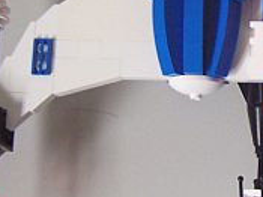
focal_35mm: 132
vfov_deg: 11.2
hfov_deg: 14.3
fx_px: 1002
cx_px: 347
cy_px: 66
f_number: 2.8
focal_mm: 5.6
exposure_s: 1/15
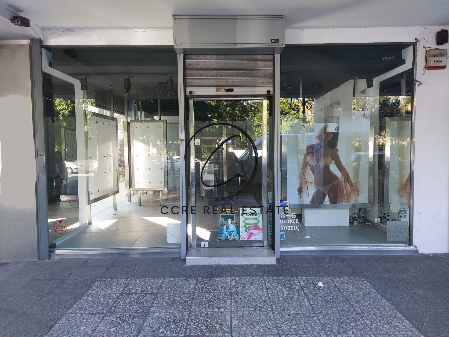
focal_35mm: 25
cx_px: 224
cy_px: 168
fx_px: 324
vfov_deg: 54.9
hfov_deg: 69.4
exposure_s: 1/120
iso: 125
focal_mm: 5.23
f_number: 1.8
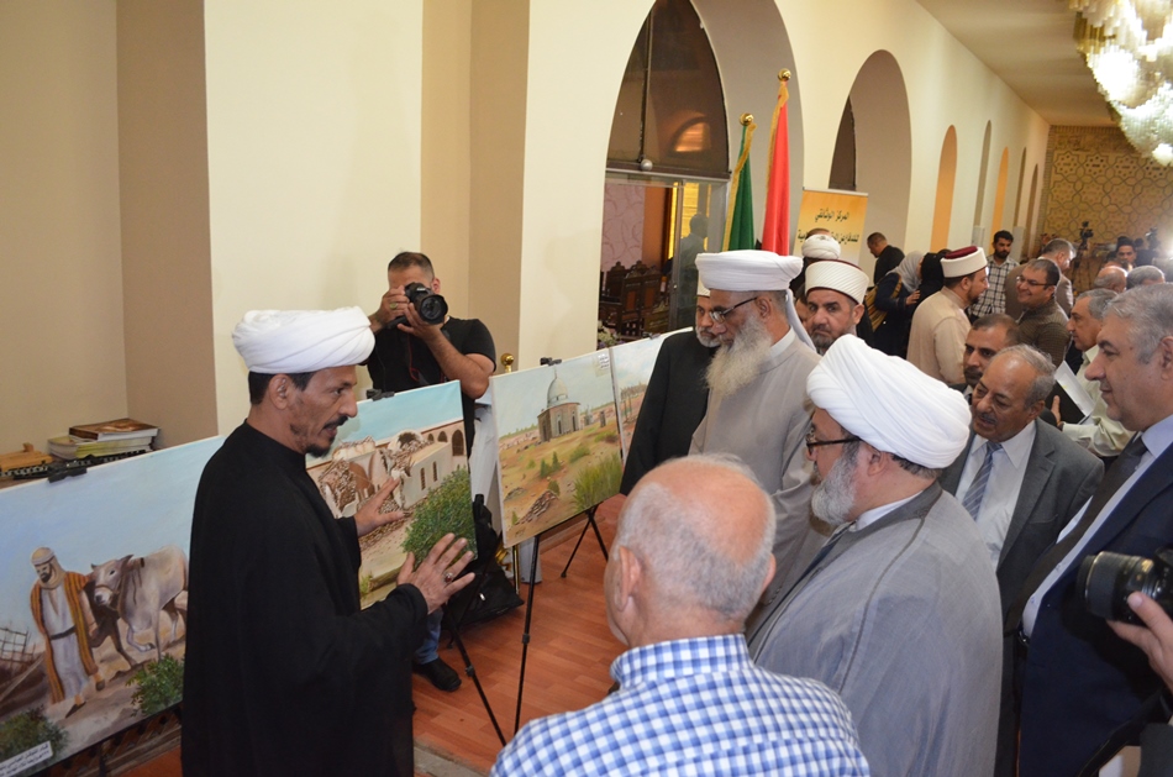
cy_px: 388
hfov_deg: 67.5
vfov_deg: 47.7
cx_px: 586
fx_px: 878
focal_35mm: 27
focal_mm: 18
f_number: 3.5
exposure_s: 1/60
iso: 2800
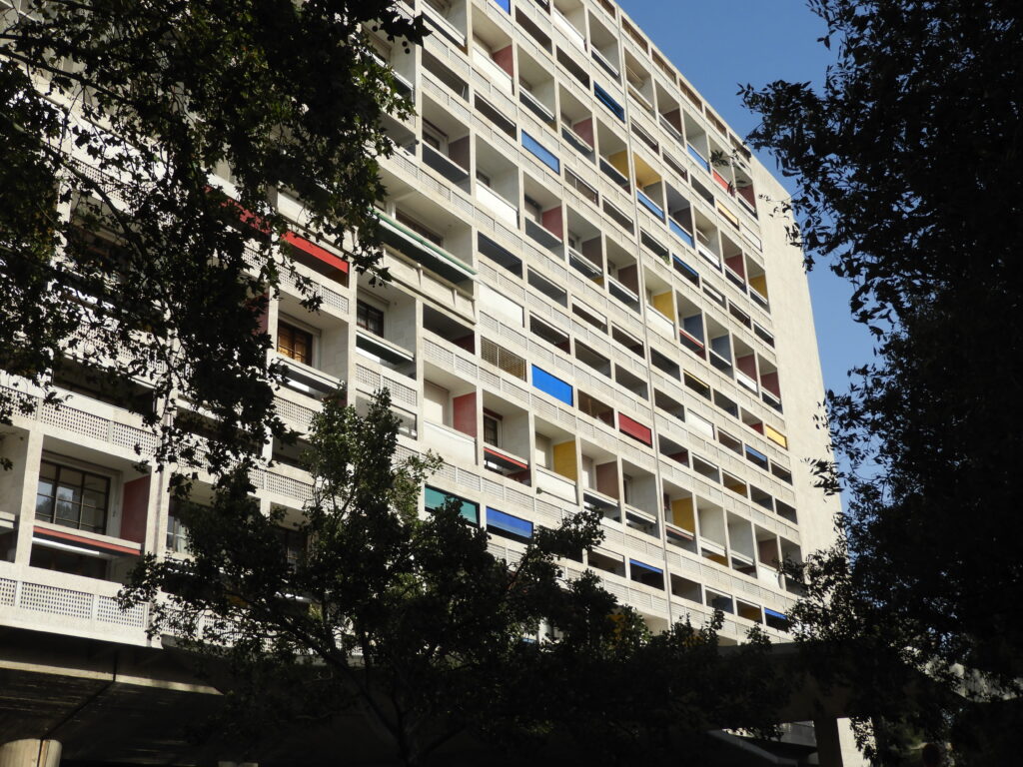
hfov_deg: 46.8
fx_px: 1182
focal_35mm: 40
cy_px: 384
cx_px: 512
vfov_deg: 36.0
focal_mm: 7.2
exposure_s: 1/1000
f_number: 3.8
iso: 100
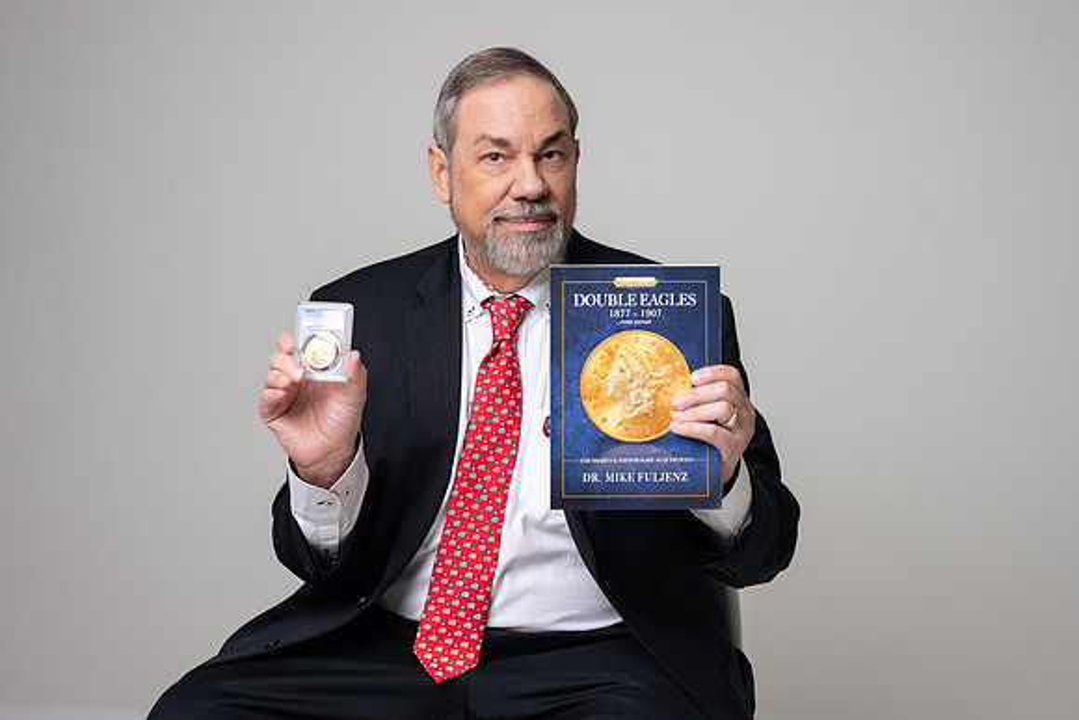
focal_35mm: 50
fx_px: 1499
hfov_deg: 39.6
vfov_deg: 27.0
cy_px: 360
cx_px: 540
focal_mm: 50
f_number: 4
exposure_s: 1/125
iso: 400
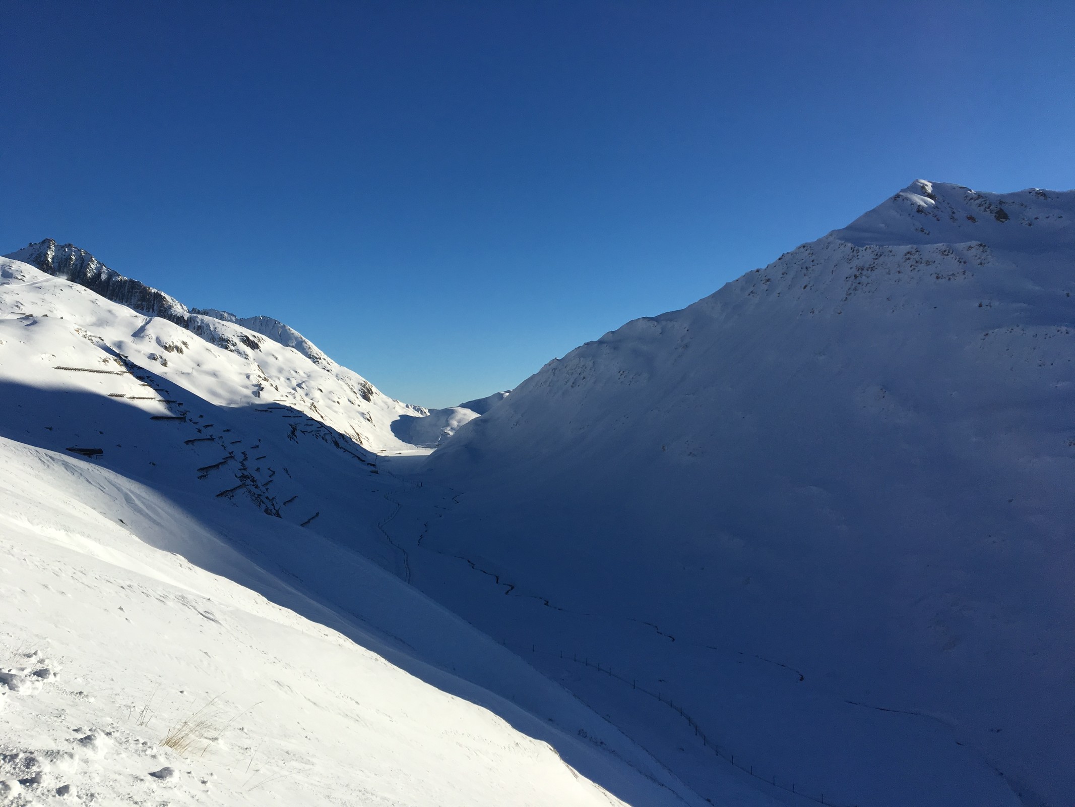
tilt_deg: +0.7
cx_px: 538
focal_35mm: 29
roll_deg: +0.2
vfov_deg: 48.2
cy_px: 404
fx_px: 901
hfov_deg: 61.7
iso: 25
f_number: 2.2
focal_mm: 4.15
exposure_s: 1/4049
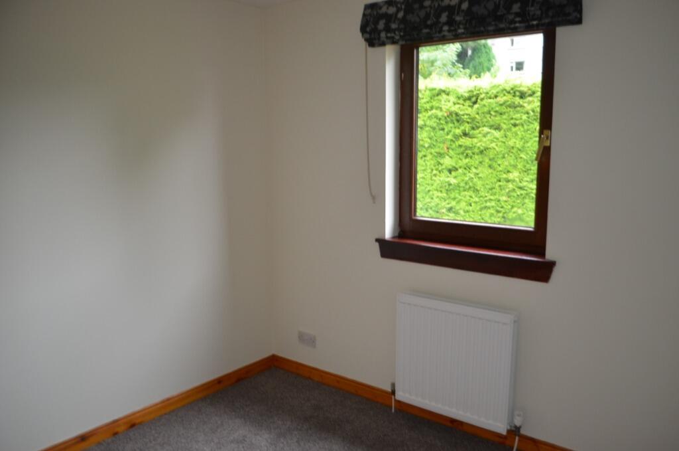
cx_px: 340
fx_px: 508
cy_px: 226
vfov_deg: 47.8
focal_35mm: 27
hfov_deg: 67.5
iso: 400
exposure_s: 1/60
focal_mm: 18
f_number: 3.5
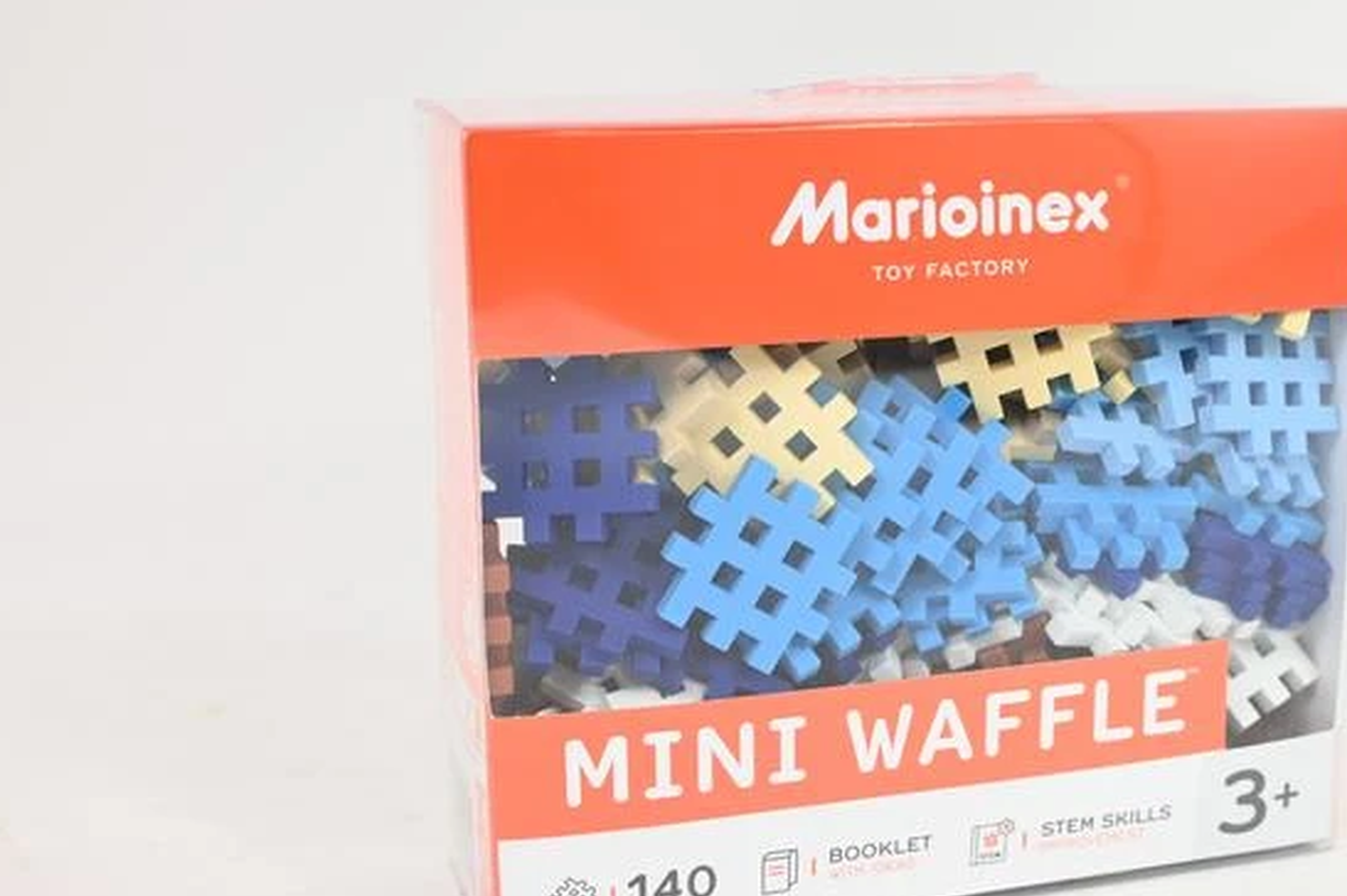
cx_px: 877
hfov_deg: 36.4
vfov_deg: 24.9
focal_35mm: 54
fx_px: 2032
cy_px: 482
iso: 500
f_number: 4.5
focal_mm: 27.5
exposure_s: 1/125
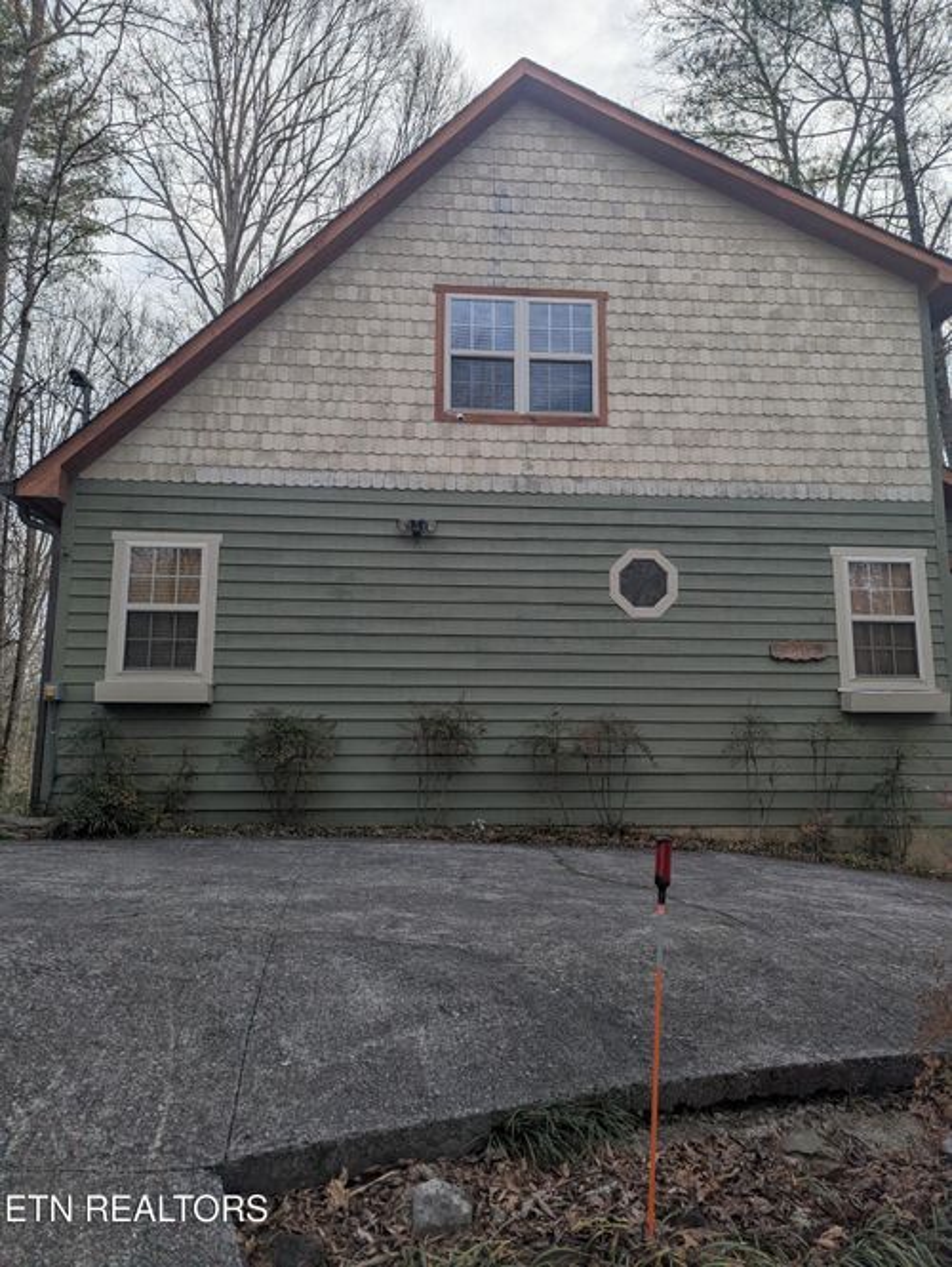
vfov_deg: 71.5
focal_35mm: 24
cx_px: 476
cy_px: 634
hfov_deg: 56.9
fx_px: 879
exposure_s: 1/2695
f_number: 1.85
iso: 37
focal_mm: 6.81
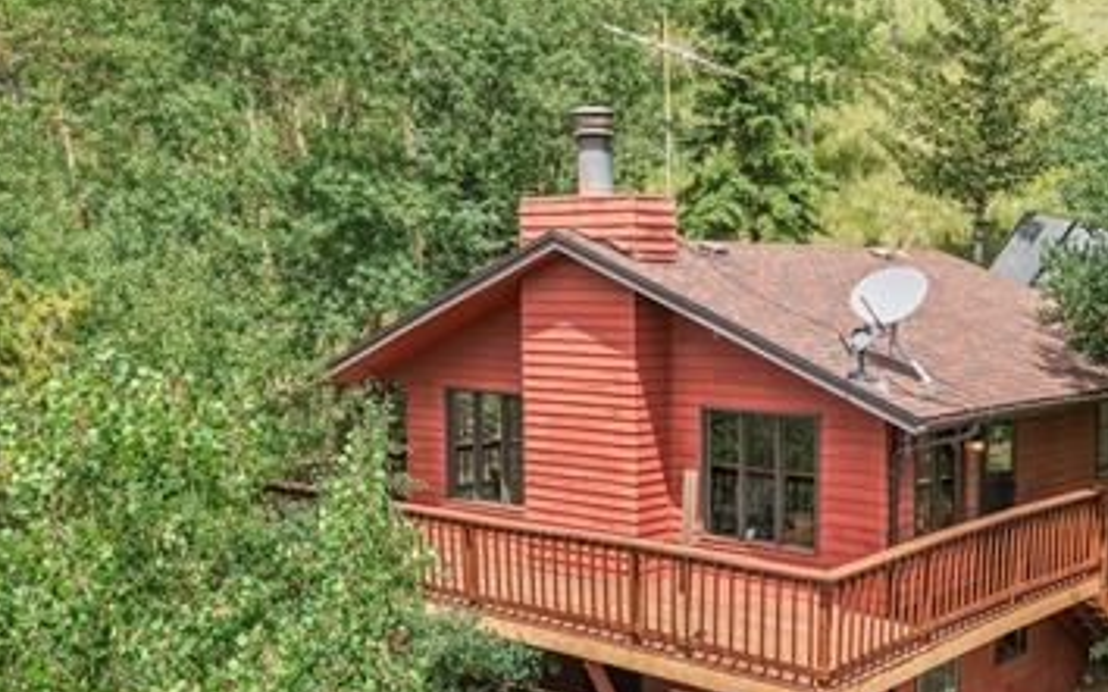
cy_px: 429
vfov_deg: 27.9
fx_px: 1389
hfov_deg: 43.1
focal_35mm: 46
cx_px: 714
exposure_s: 1/4000
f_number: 1.8
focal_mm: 8.67
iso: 220
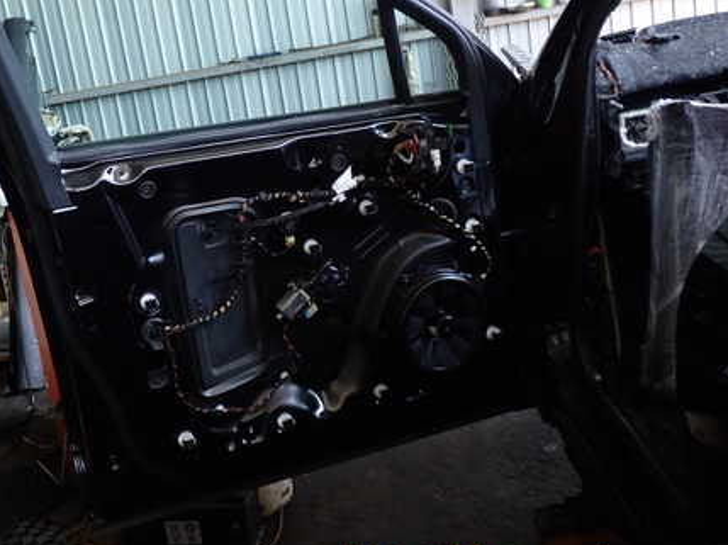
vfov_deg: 34.1
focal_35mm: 42
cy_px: 204
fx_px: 883
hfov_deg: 44.0
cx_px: 222
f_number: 2.3
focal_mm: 5.4
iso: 100
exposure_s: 1/80
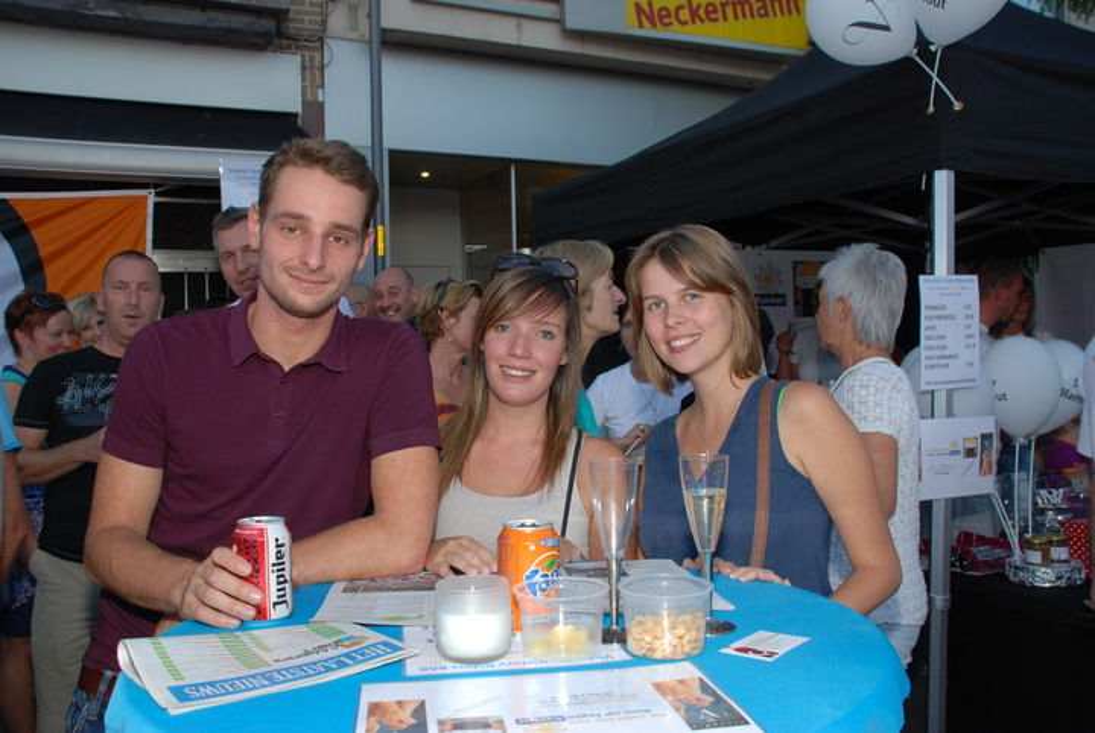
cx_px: 548
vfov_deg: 43.7
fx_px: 914
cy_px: 366
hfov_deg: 61.9
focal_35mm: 30
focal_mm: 20
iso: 320
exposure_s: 1/60
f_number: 5.6
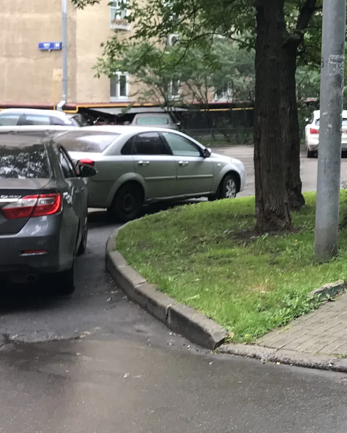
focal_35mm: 72
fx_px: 924
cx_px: 471
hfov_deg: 19.4
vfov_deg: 26.1
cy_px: 109
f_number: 1.8
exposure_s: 1/50
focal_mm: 3.99
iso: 20
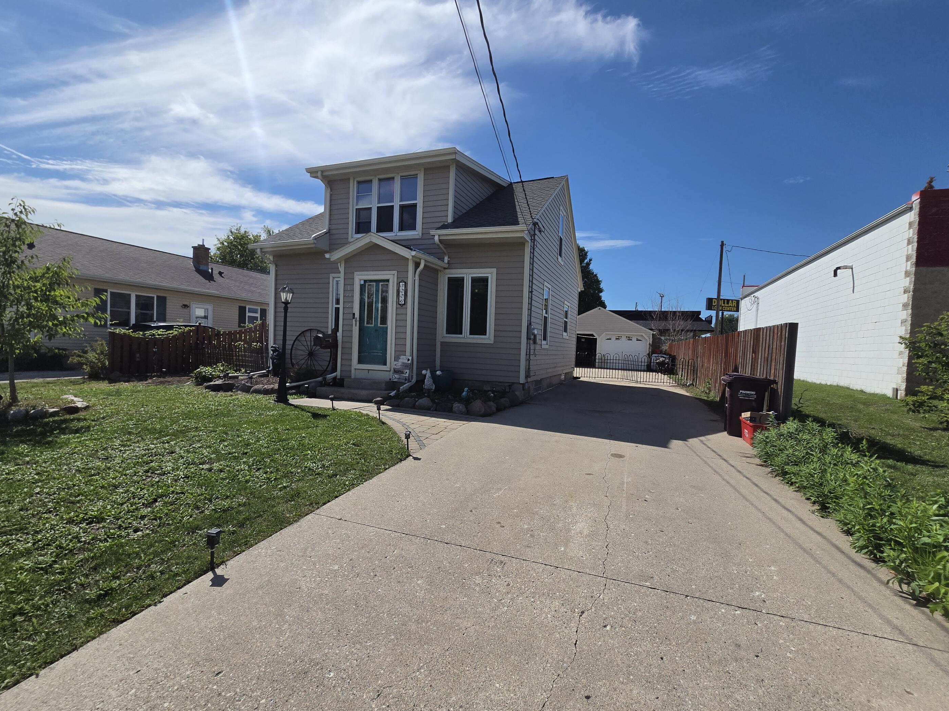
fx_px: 384
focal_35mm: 14
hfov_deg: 102.0
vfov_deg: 85.7
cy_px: 360
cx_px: 499
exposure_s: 1/7312
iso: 100
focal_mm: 2.2
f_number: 2.2
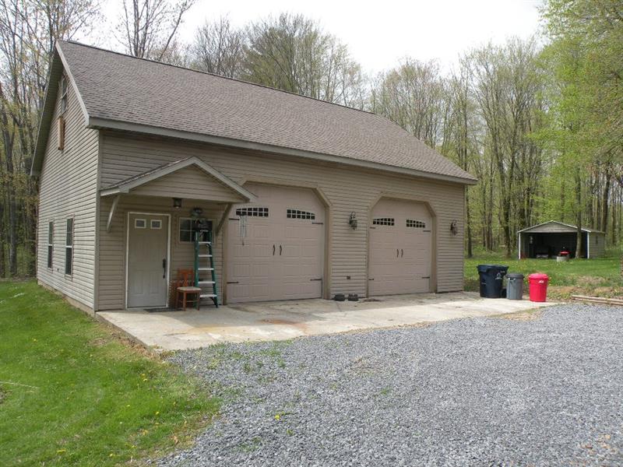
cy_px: 234
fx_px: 486
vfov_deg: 51.4
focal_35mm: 27
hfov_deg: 65.3
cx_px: 312
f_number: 5.6
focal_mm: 4.7
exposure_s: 1/208
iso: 64
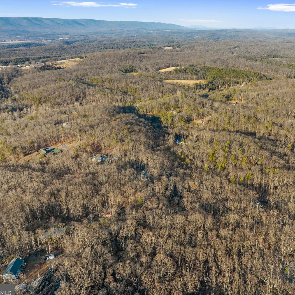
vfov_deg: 55.6
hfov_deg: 55.4
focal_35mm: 29
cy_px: 149
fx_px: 280
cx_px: 167
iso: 100
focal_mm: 12.29
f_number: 4
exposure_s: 1/240
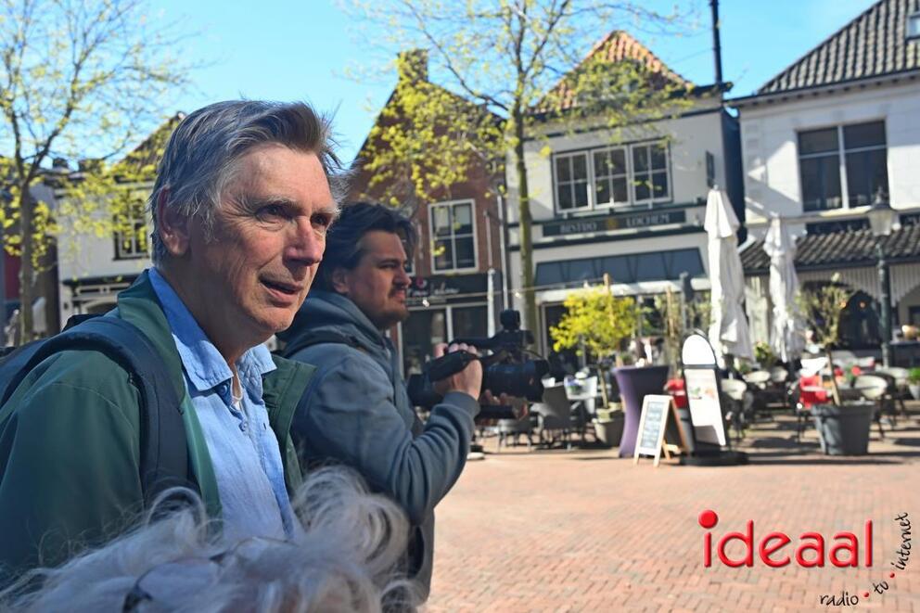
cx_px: 460
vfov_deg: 36.9
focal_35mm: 36
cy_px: 306
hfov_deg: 53.1
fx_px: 920
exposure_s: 1/250
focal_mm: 24
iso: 160
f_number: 5.6
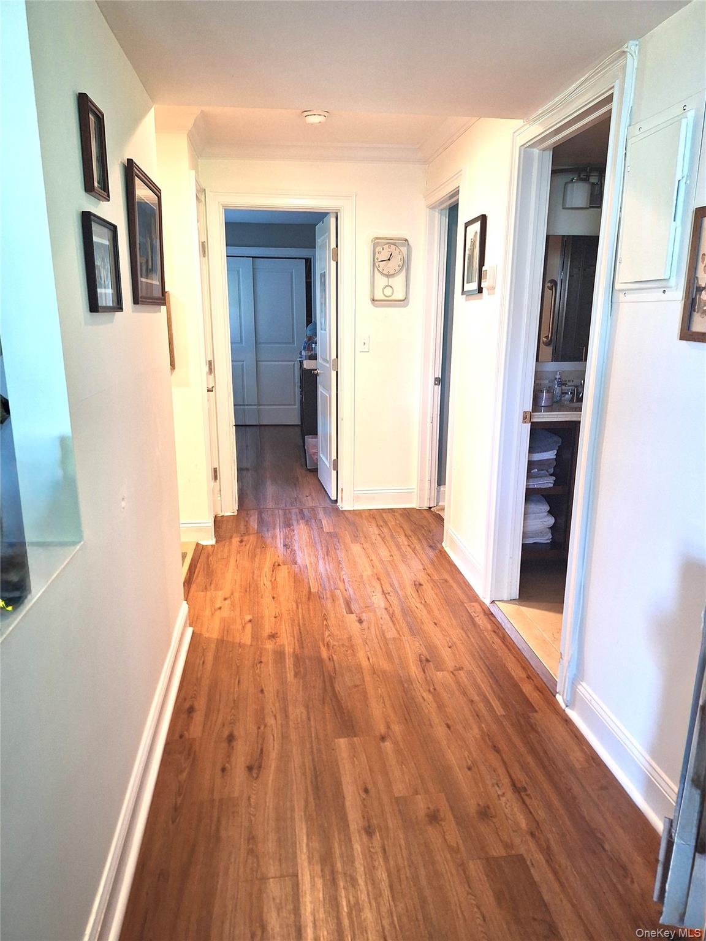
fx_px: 625
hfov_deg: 58.9
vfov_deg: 73.9
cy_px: 470
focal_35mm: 23
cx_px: 353
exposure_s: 1/30
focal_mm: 5.54
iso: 250
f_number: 1.8
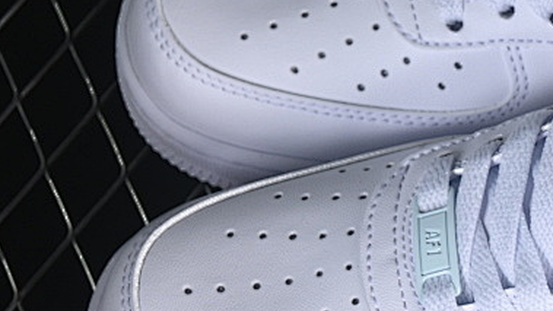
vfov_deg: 5.4
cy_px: 134
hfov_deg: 9.5
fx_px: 3284
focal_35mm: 224
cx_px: 681
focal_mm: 50
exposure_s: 1/80
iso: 160
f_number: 7.1
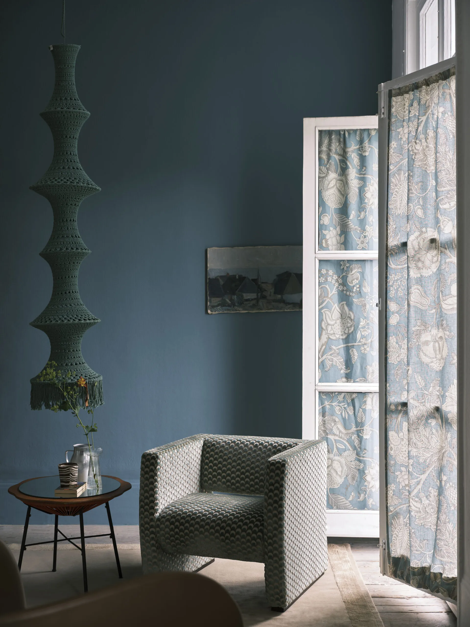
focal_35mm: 50
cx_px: 235
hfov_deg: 29.1
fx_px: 905
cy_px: 314
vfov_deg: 38.2
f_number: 5.6
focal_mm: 62.9
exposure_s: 1/4.55
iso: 100
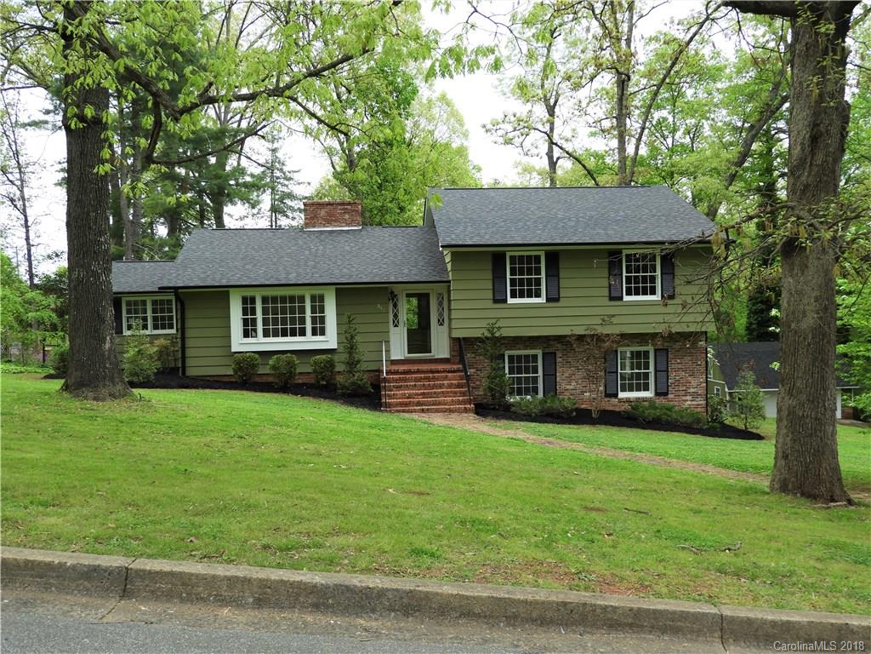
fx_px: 830
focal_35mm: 33
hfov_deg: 55.4
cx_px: 436
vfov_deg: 42.9
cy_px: 327
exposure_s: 1/80
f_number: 3.6
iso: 100
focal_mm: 5.9
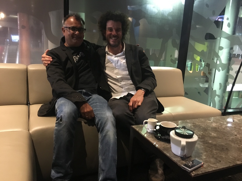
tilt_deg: -11.7
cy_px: 90
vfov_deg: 48.2
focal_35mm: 29
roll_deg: -3.4
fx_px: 203
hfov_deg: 61.7
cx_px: 121
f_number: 2.2
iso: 500
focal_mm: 4.15
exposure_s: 1/17
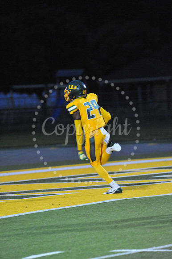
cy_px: 130
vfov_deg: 5.9
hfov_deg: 3.9
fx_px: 2511
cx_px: 86
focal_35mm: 350
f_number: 6.3
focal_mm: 350
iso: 6400
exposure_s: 1/200
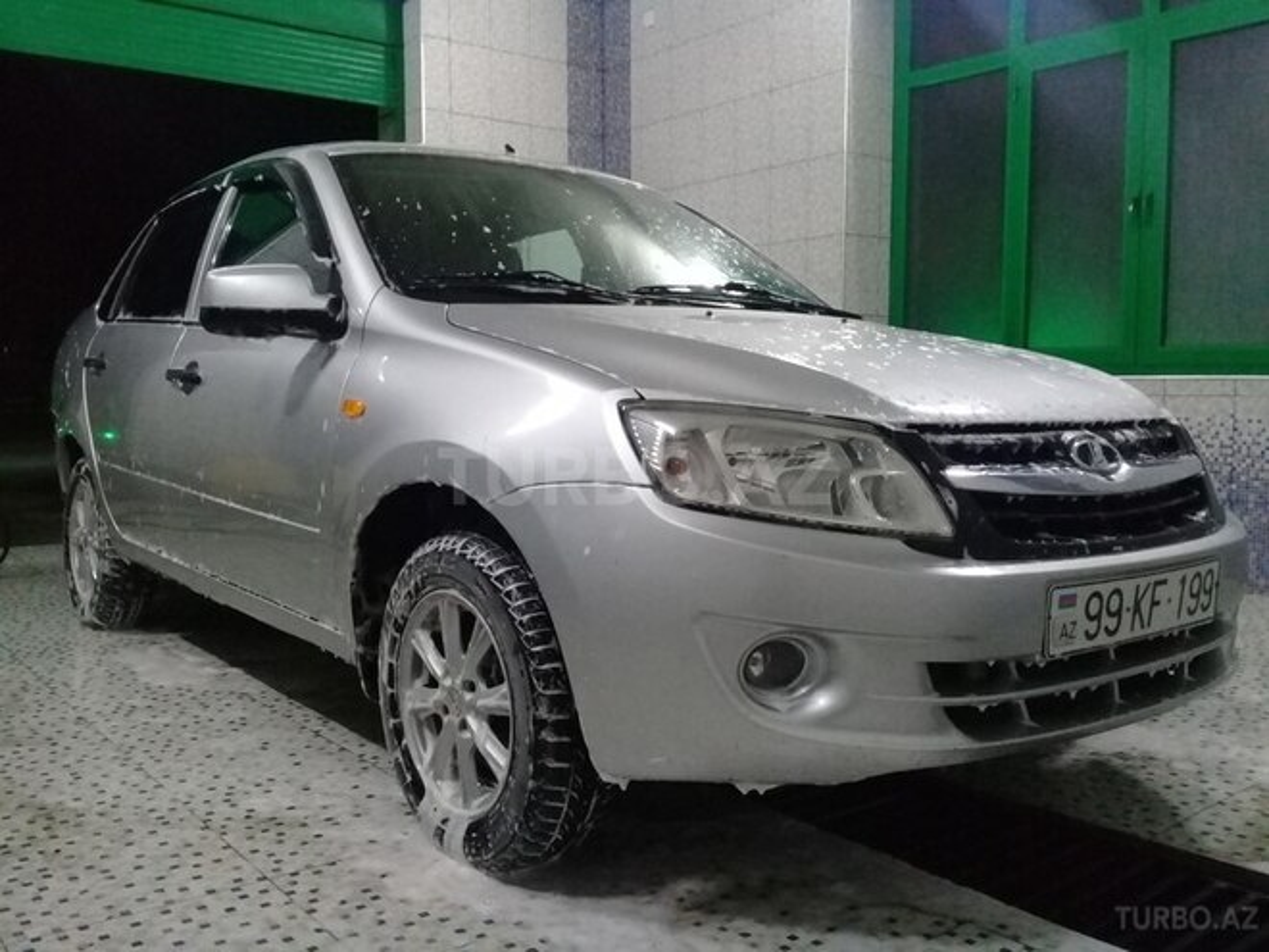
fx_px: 1136
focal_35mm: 31
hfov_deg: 58.4
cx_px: 634
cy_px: 476
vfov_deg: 45.4
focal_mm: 3.3
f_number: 2.2
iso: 400
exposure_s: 1/17
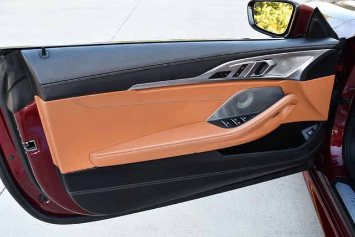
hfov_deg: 53.1
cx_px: 178
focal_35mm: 36
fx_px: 355
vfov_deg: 36.9
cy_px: 118
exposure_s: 1/250
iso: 400
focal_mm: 18
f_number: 4
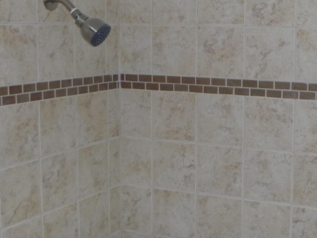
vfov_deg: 21.9
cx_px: 272
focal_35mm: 67
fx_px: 614
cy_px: 108
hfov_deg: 28.1
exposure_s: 1/30
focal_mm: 6.3
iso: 125
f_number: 3.5
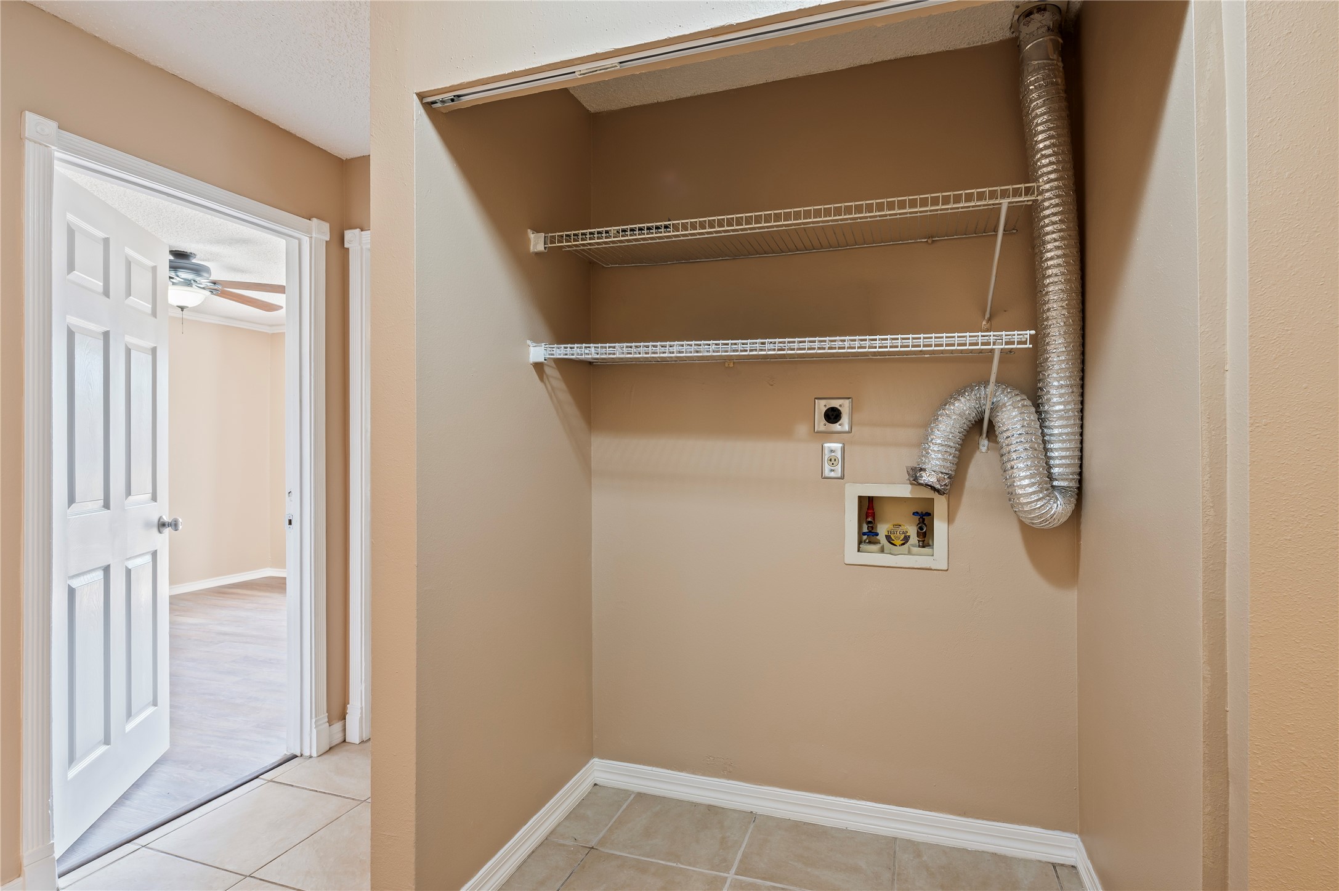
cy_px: 446
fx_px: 632
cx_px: 670
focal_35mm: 17
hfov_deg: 93.3
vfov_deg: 70.4
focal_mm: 17
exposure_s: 1/1.25
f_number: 6.3
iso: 125
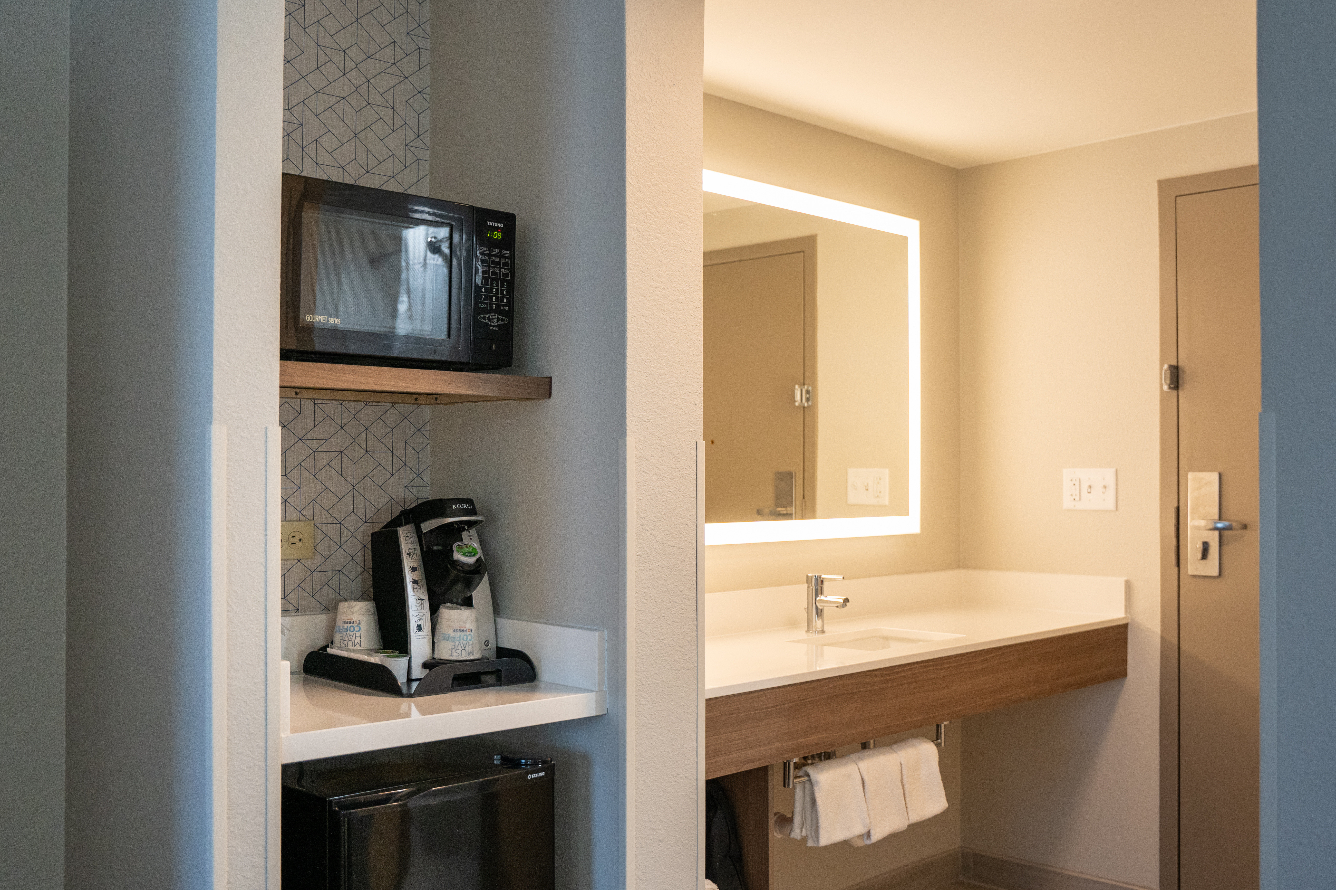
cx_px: 698
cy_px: 451
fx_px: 1307
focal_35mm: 35
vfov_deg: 37.6
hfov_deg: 54.1
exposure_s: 1/60
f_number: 3.2
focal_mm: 32.2
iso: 2000
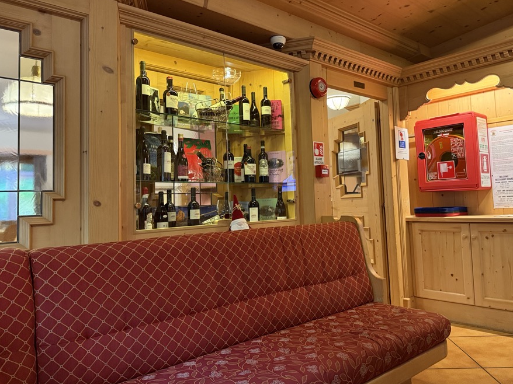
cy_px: 173
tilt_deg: +4.3
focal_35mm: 28
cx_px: 285
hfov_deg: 63.3
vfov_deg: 49.7
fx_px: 415
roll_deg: +1.3
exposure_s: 1/50
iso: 800
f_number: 1.78
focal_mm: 6.76
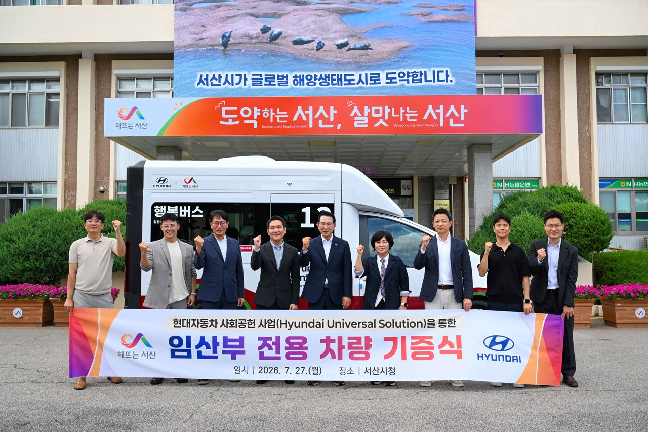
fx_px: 603
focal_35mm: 34
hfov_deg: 56.5
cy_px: 216
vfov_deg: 39.4
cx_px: 324
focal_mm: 33.5
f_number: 8
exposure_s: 1/200
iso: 200
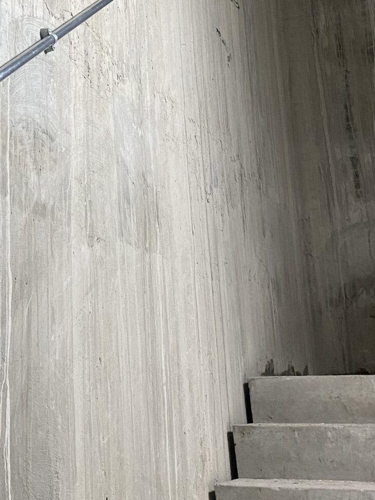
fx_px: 982
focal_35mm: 68
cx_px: 10
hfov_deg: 21.0
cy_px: 57
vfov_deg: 27.6
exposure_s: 1/50
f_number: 1.8
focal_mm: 4.25
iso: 125
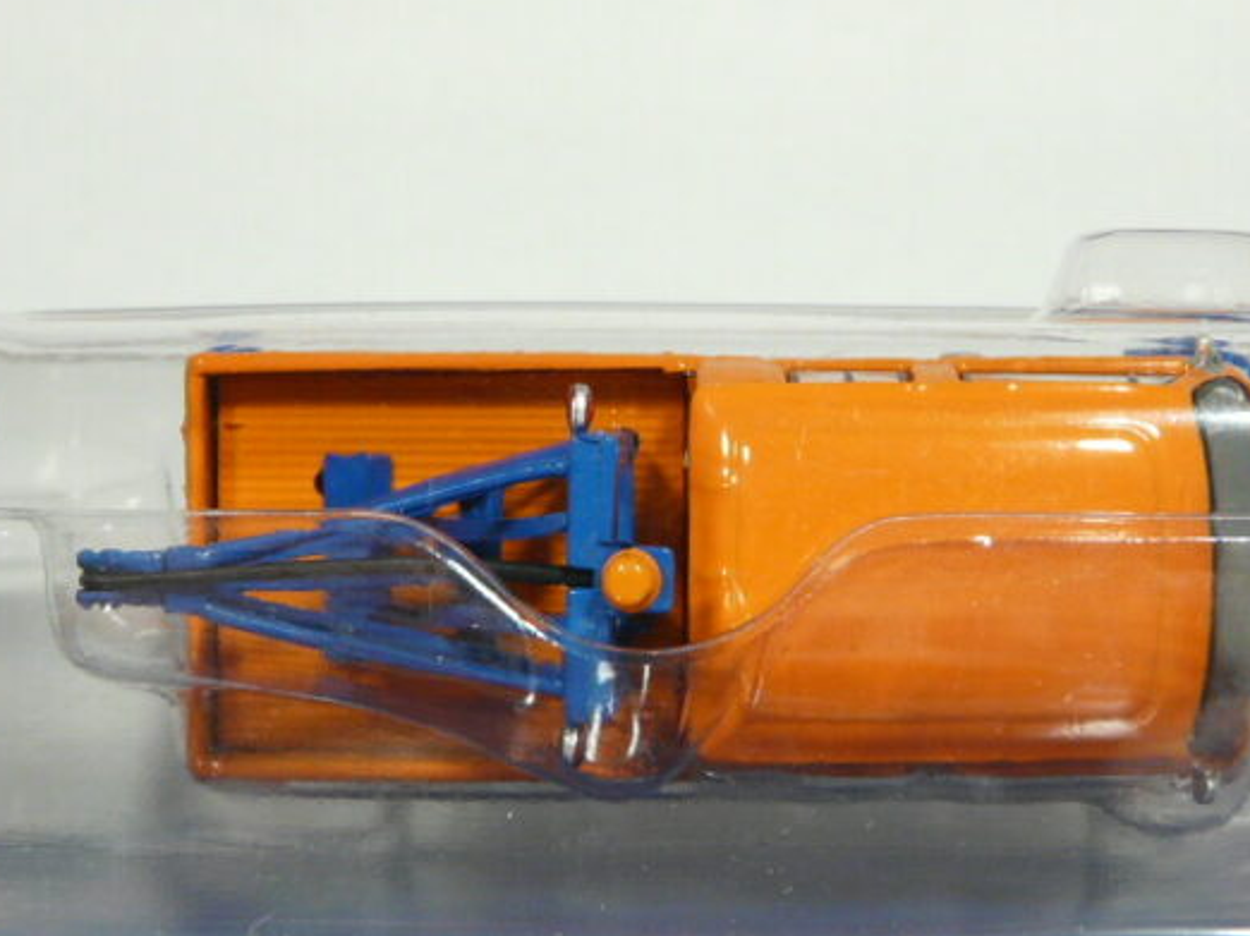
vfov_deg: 11.4
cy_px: 519
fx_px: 4692
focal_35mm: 130
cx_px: 687
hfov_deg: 15.2
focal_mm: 11.7
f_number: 3.2
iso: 160
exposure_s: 1/50
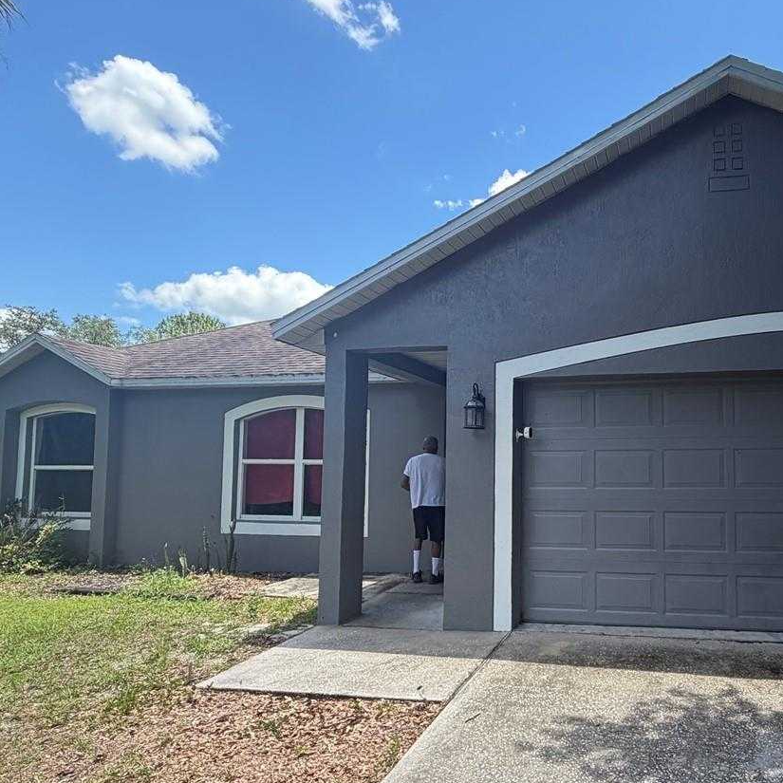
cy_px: 435
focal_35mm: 24
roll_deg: -1.0
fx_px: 614
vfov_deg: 64.8
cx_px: 575
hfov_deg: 61.8
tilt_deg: +4.3
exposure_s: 1/502
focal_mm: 2.22
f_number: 2.2
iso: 40
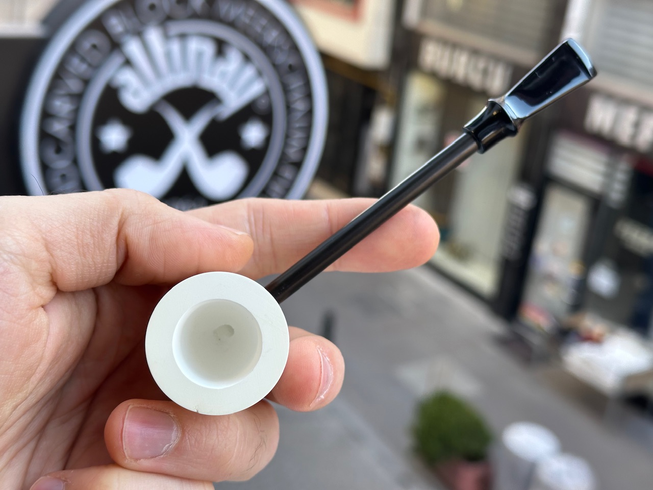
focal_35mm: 48
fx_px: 905
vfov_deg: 30.3
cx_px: 326
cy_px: 245
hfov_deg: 39.7
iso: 50
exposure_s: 1/211
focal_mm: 6.86
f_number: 1.78
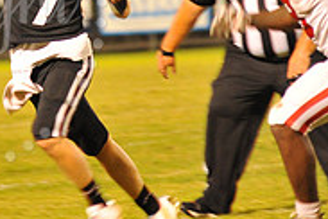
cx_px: -65
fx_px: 5767
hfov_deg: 3.3
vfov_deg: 2.2
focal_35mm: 633
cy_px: 5
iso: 5000
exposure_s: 1/160
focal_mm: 200
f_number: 5
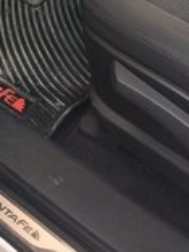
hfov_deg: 16.0
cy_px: -120
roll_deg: +7.6
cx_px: 69
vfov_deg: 18.9
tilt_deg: -32.4
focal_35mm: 92
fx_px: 670
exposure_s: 1/50
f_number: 2.2
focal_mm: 4.15
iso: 40
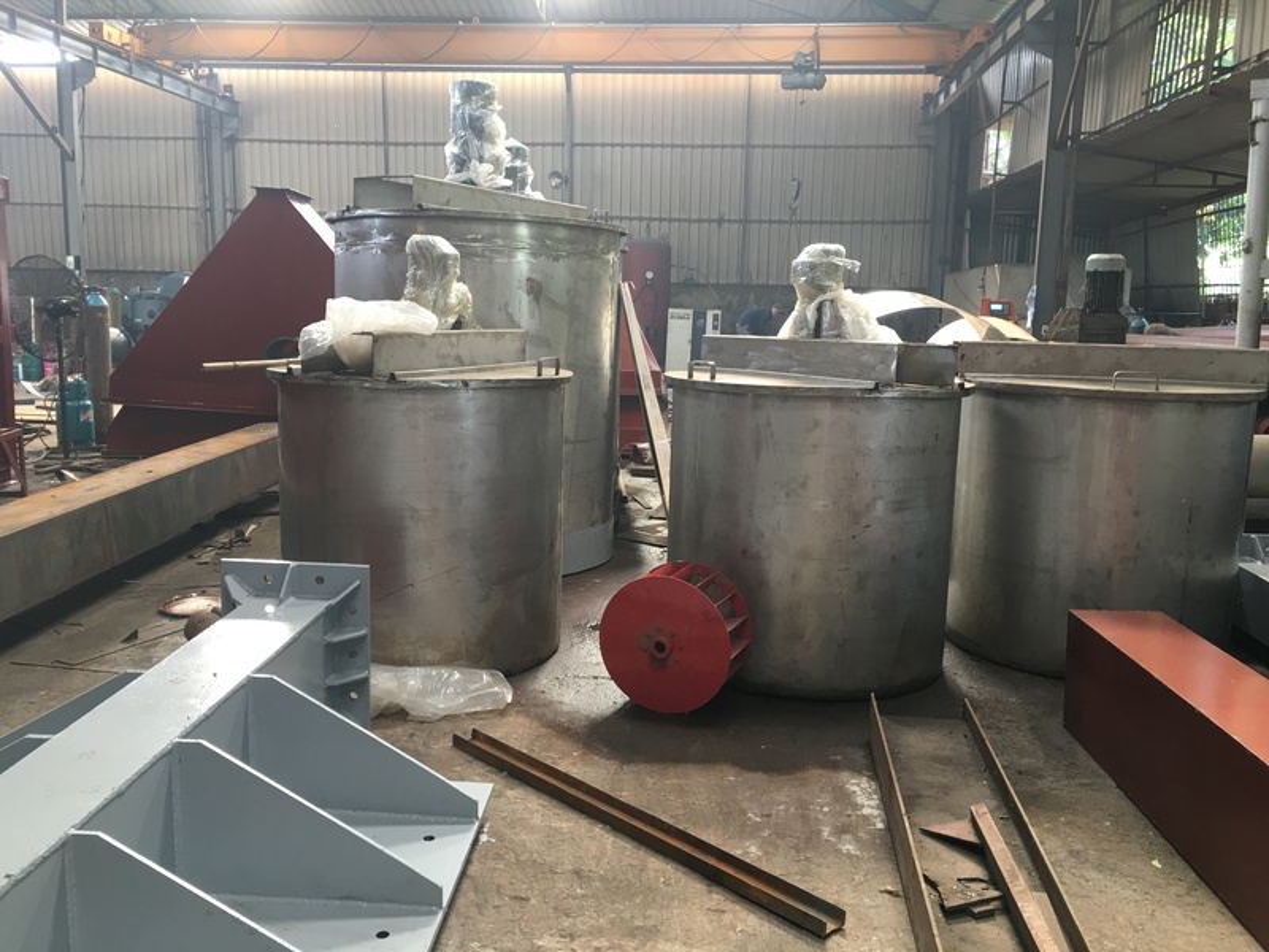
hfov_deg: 61.7
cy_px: 476
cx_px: 634
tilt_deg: -5.7
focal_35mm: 29
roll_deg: -0.5
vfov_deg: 48.2
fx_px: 1063
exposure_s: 1/17
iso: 32
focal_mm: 4.15
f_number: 2.2
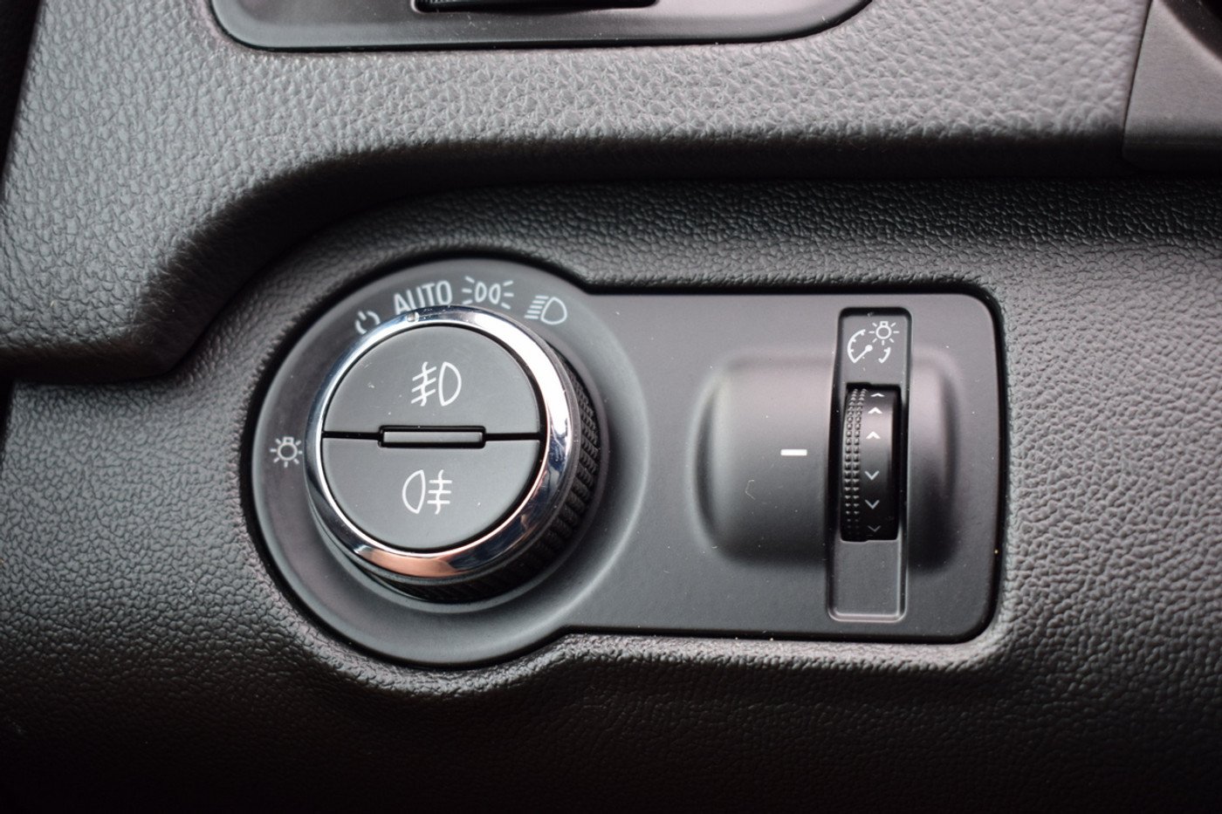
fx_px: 1934
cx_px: 611
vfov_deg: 23.8
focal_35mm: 57
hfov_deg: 35.1
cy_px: 407
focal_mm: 38
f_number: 5
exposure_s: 1/100
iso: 400
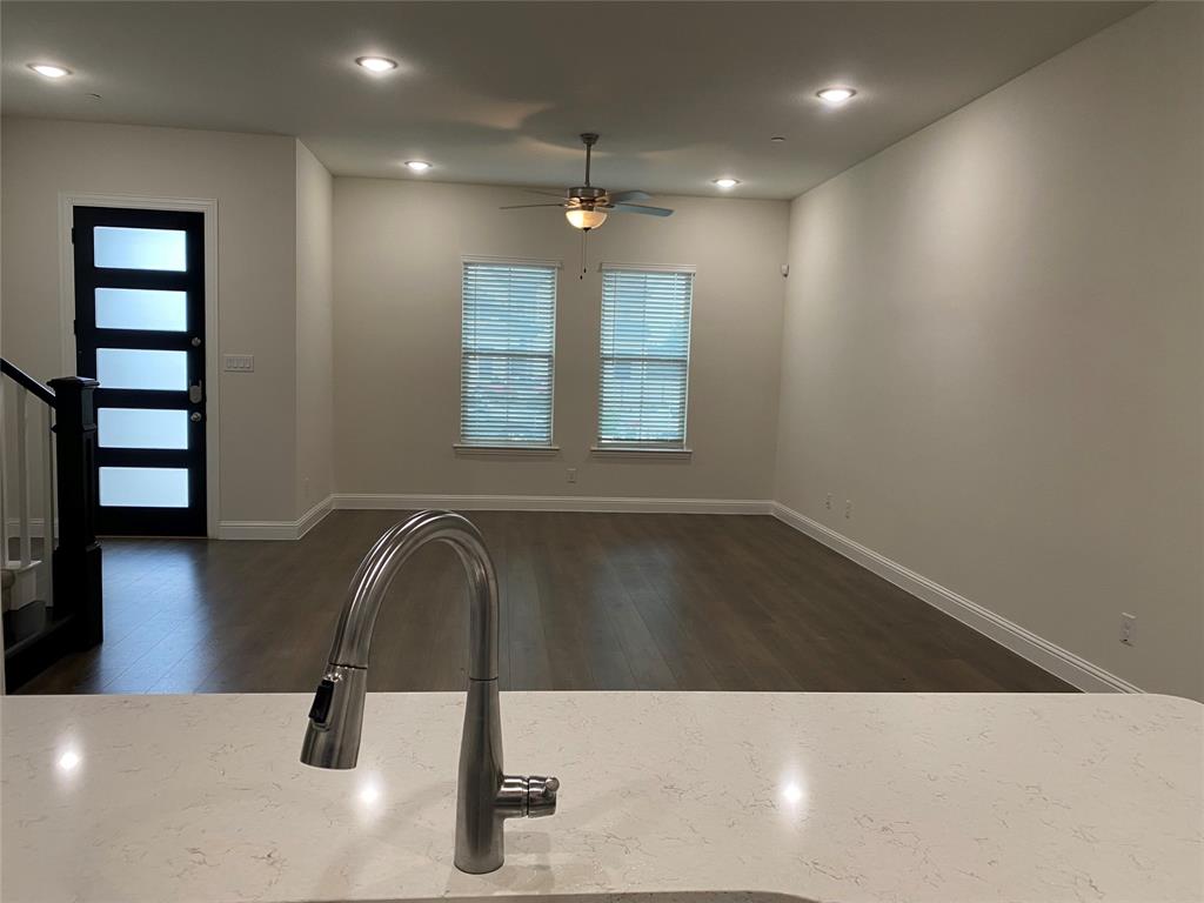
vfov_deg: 53.1
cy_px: 452
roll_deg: -1.2
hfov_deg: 67.3
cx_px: 602
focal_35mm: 26
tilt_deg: -6.0
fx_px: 904
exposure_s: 1/60
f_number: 1.8
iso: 80
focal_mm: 4.25
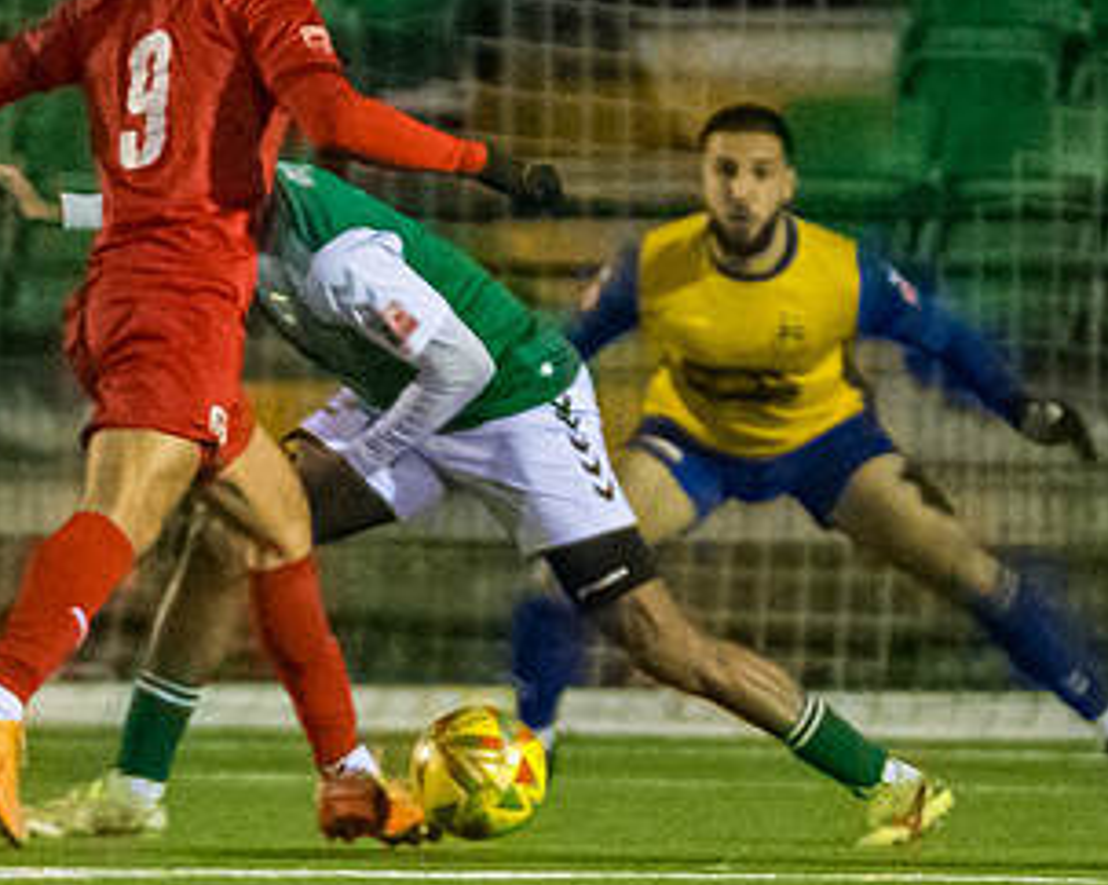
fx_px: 42308
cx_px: 524
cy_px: 406
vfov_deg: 1.2
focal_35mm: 1291
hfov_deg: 1.5
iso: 6400
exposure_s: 1/800
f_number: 2.8
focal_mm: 300
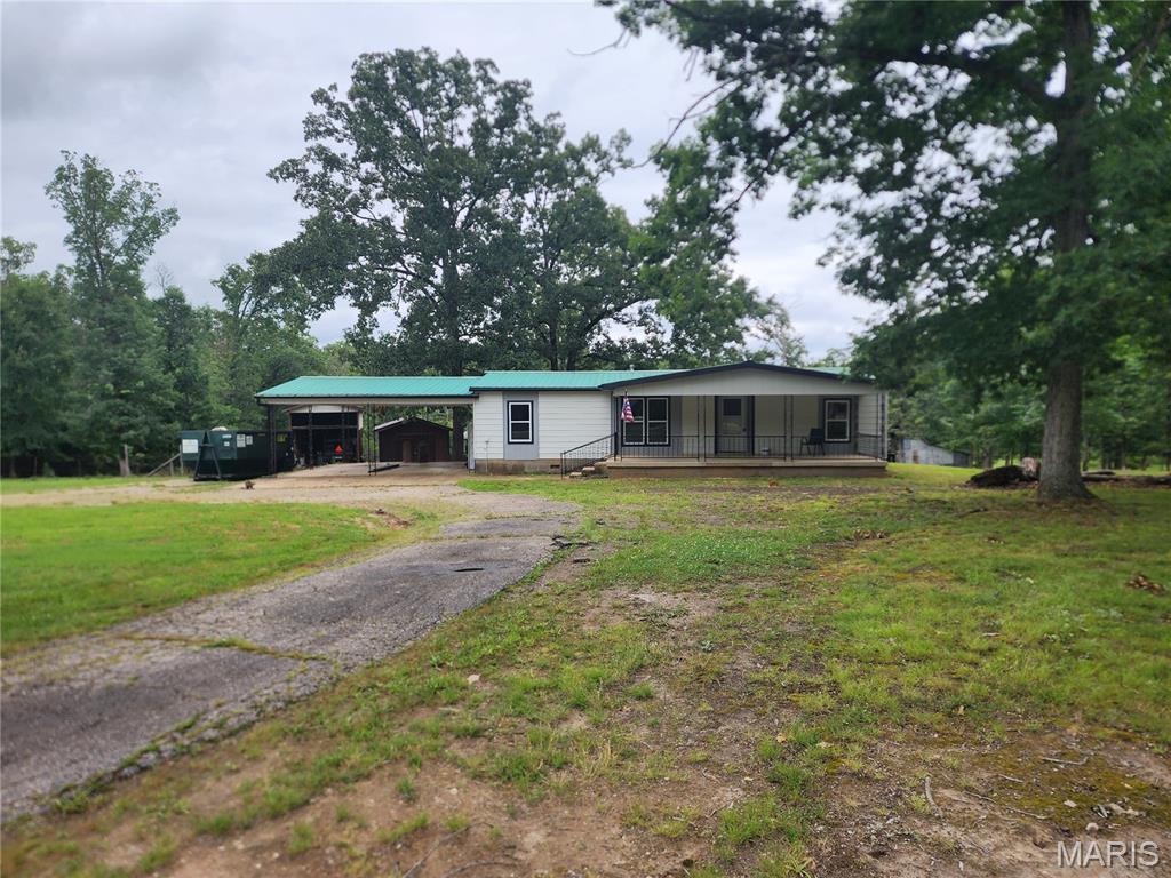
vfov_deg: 58.9
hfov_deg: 73.9
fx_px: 778
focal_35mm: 23
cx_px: 586
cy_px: 439
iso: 12
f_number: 1.8
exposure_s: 1/423
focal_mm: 6.4
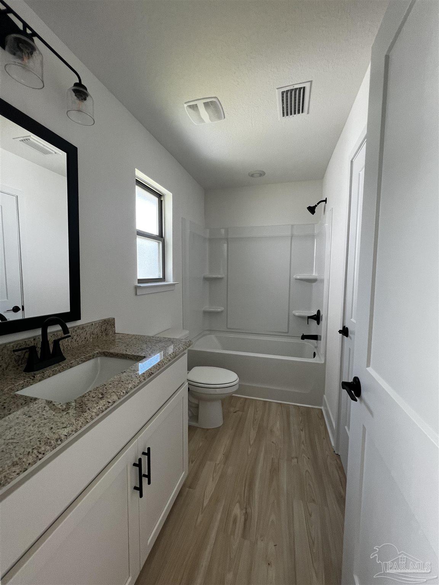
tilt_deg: -3.5
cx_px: 220
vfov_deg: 106.2
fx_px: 220
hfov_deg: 89.9
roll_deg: -0.4
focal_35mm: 13
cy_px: 292
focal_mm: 1.57
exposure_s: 1/99
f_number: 1.8
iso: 160
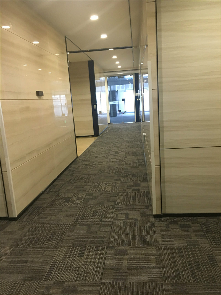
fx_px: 247
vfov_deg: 61.6
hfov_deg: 48.2
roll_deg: +2.6
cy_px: 148
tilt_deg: -9.5
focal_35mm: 29
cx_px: 110
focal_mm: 4.15
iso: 200
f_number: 2.2
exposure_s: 1/25
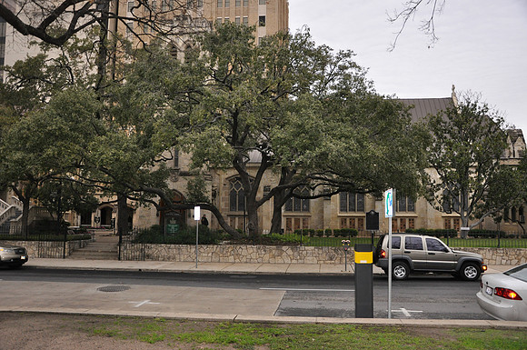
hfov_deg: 59.6
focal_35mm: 32
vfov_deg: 41.6
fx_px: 460
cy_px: 175
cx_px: 264
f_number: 3.8
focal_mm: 21
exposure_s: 1/60
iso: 800
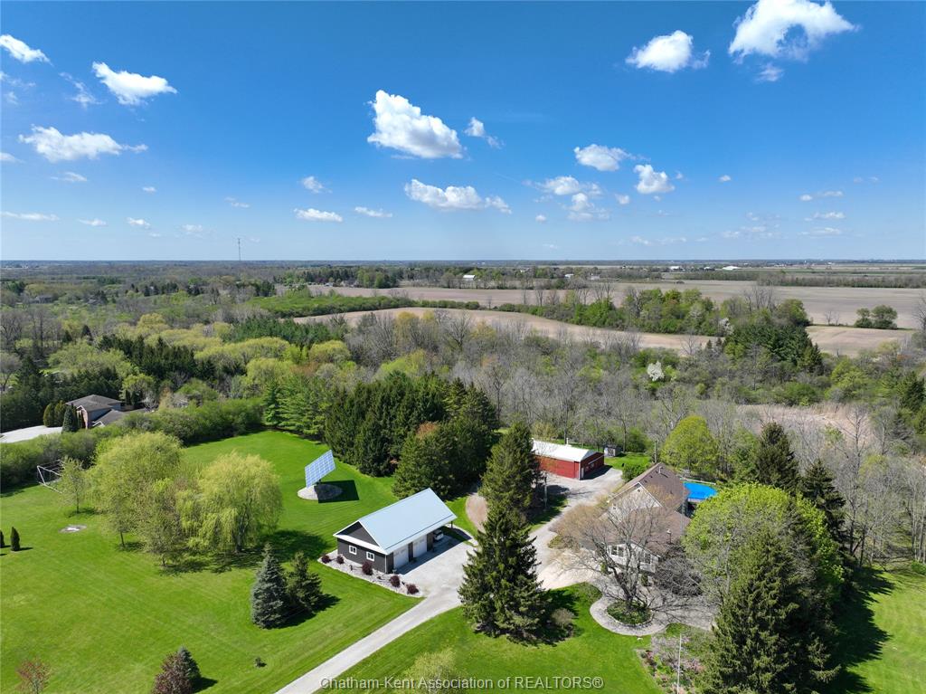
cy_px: 347
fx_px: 642
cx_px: 463
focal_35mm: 24
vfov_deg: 56.8
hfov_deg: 71.6
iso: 100
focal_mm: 12.29
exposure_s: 1/500
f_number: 2.8
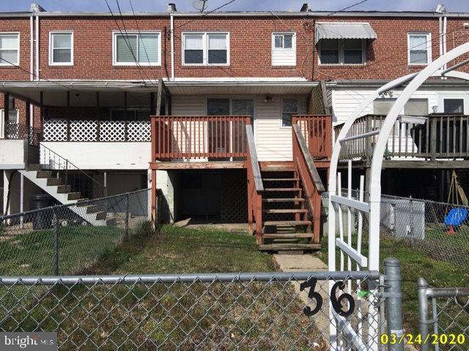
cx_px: 234
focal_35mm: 29
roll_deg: -0.2
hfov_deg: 61.7
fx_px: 393
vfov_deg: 48.2
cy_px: 176
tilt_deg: +1.8
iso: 25
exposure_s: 1/3344
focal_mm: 4.15
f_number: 2.2
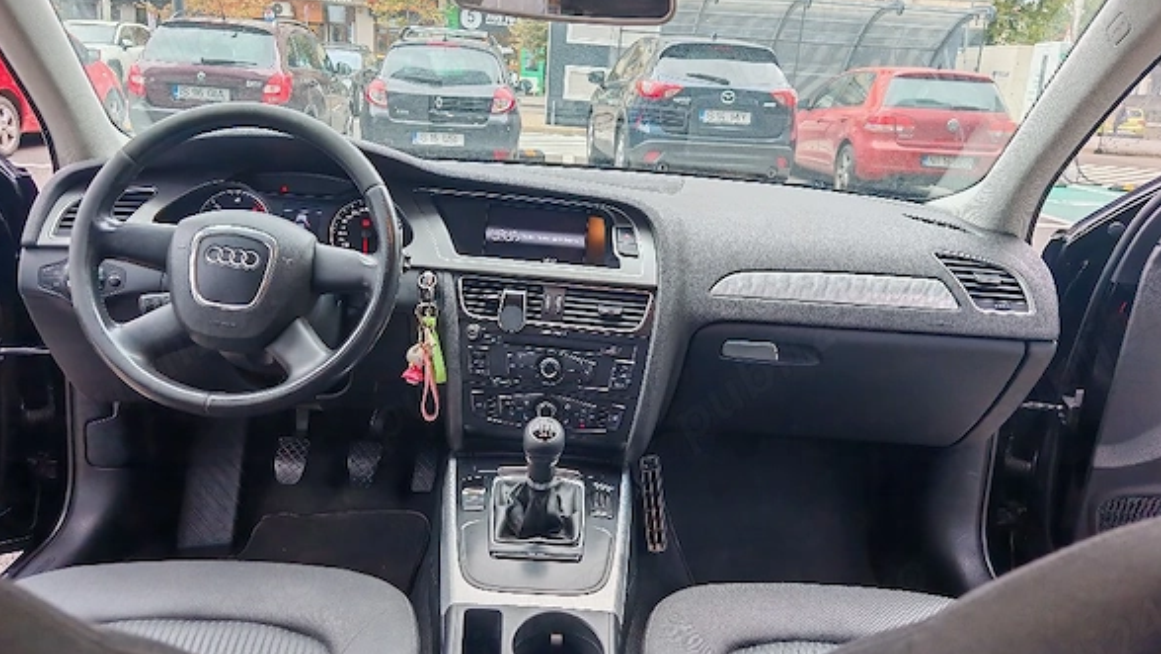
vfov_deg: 38.9
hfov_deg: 64.3
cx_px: 573
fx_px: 924
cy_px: 356
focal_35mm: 30
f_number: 1.9
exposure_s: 1/100
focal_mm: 6.67
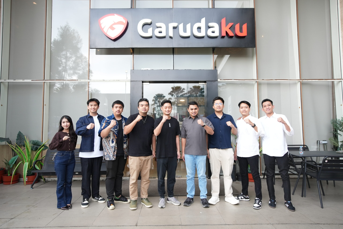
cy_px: 114
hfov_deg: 76.1
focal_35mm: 23
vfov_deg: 55.2
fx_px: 219
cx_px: 172
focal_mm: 23
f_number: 2.8
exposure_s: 1/160
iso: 640
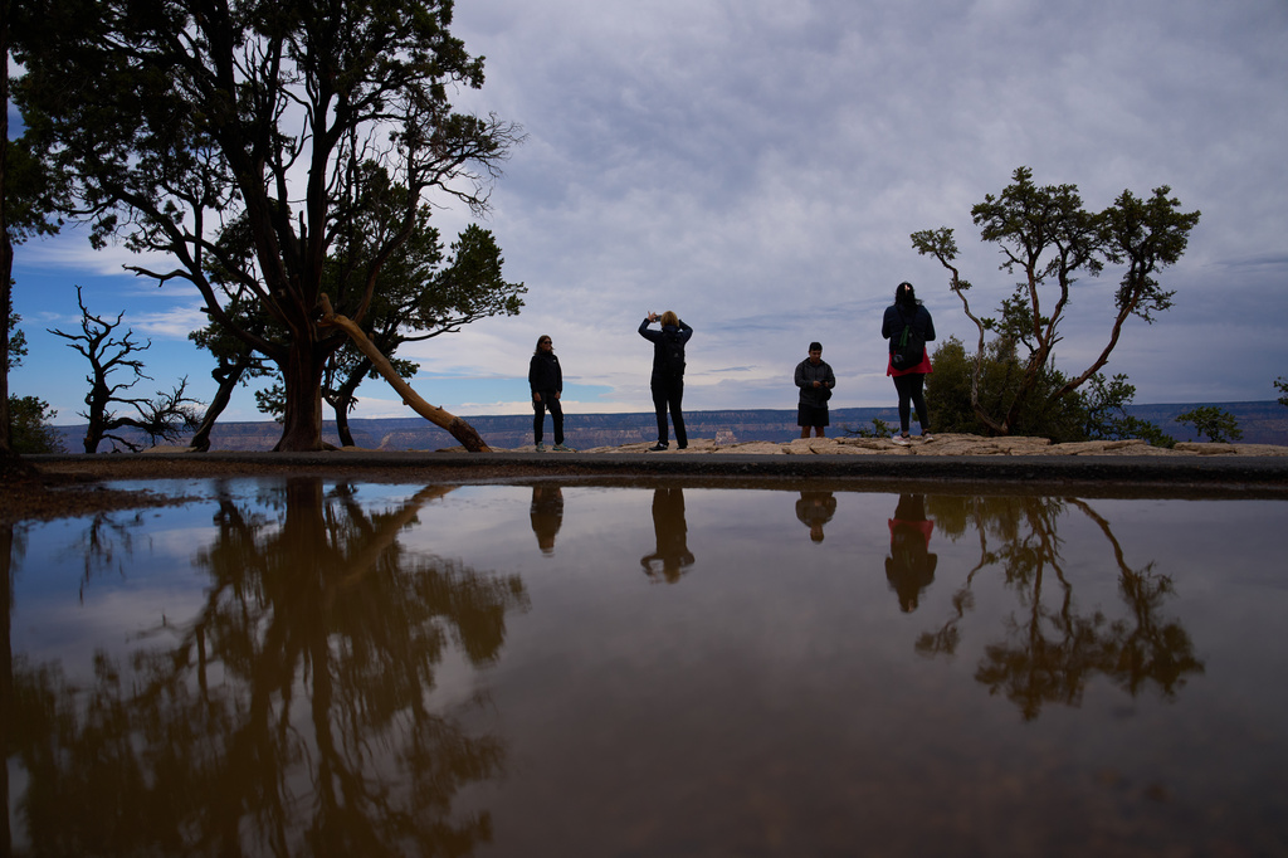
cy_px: 429
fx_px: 858
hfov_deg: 73.8
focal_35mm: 24
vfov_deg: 53.1
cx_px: 644
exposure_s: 1/6400
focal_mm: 24
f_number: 2.8
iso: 160
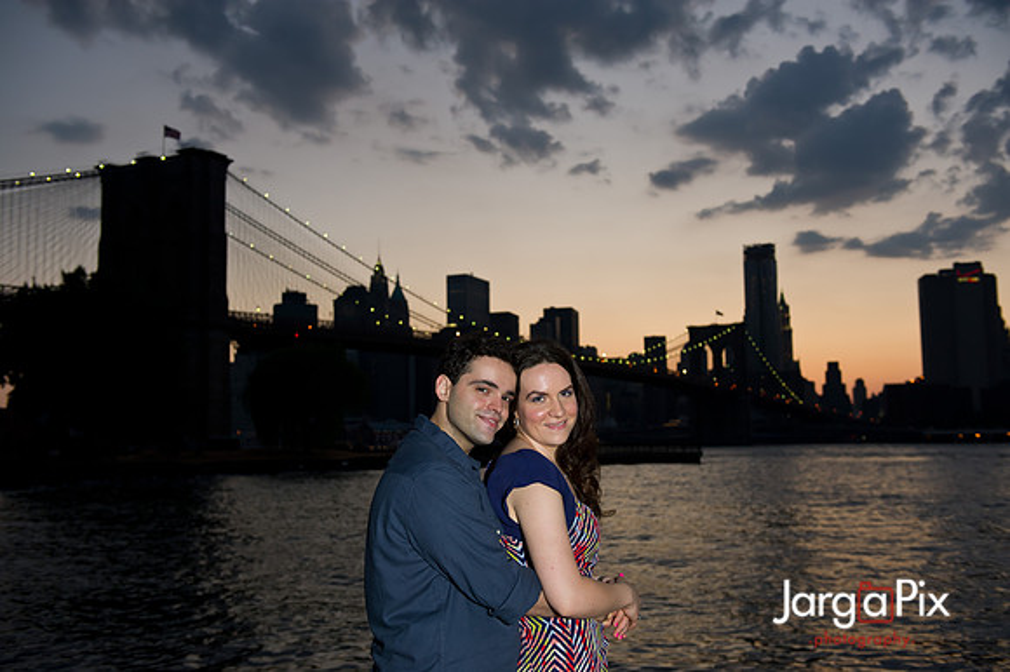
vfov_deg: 35.0
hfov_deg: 50.7
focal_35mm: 38
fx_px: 1065
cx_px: 505
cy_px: 336
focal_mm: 38
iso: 400
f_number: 4
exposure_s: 1/250
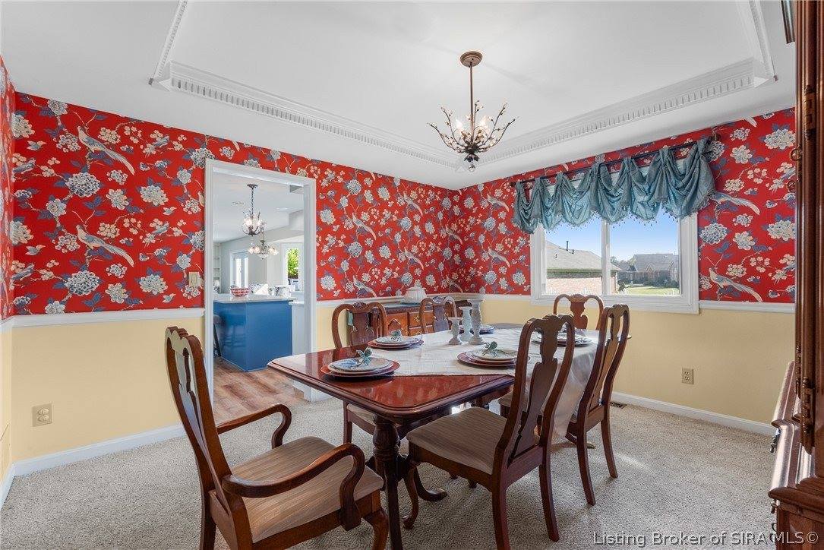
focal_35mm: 16
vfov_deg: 73.8
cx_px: 412
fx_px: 366
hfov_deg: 96.7
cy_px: 275
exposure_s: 1/6
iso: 800
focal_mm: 16
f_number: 11
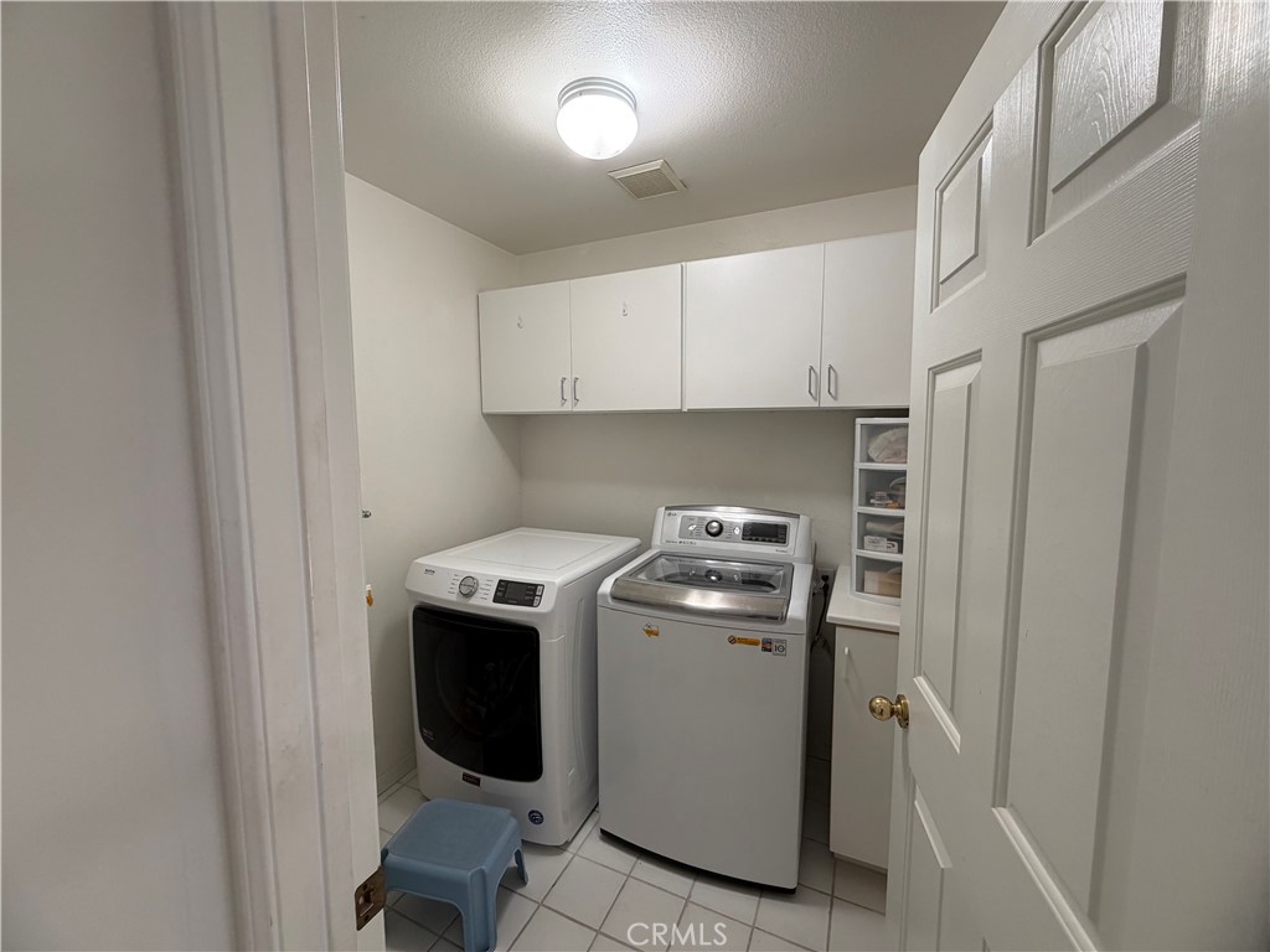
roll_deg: +0.7
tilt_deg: -5.4
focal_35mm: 14
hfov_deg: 102.1
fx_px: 514
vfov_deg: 85.7
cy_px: 476
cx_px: 635
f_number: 2.2
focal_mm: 2.22
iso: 160
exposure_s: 1/120
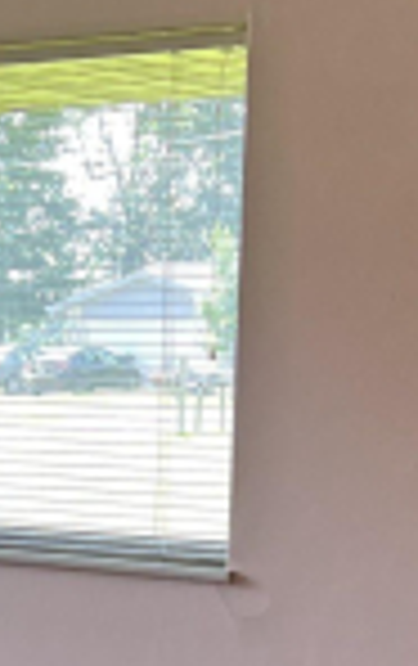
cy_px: 788
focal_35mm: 124
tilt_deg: -11.7
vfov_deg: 16.2
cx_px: -74
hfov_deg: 10.4
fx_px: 2251
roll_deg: -0.4
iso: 50
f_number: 1.5
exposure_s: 1/121
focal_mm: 5.7
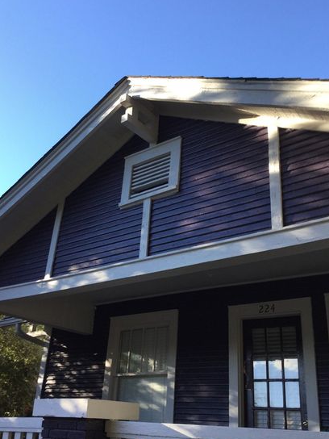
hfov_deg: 37.7
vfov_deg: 49.0
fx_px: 482
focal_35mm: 38
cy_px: 215
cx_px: 149
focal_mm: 3.3
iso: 25
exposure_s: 1/192
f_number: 2.4
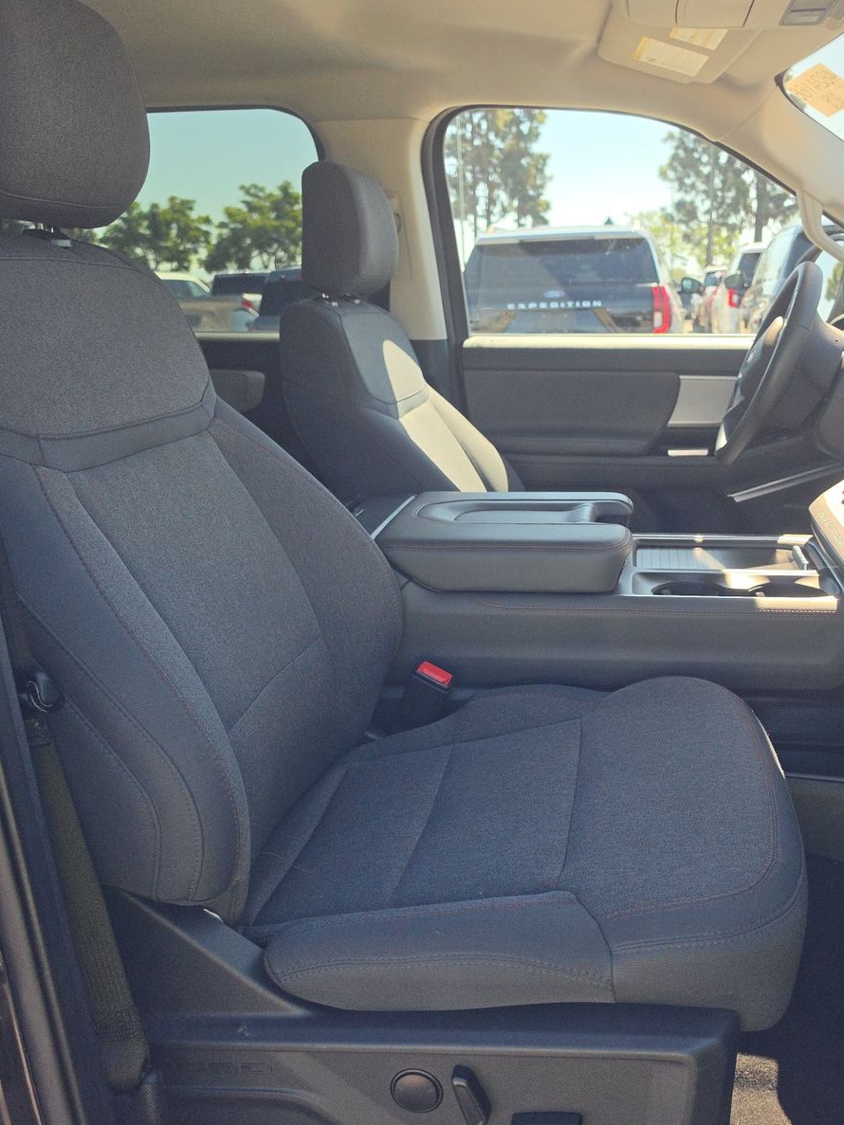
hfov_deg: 45.3
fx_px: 1008
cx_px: 474
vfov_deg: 58.4
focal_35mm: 31
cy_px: 565
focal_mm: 6.5
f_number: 1.4
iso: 63
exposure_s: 1/1977
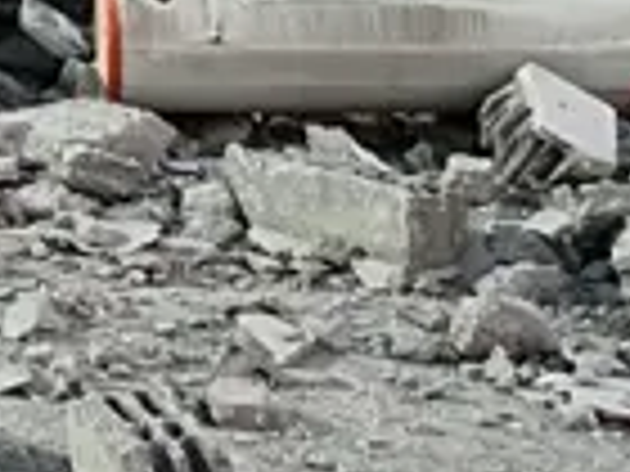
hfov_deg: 10.8
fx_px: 2985
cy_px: -355
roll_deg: +0.6
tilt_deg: +1.8
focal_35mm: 164
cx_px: -720
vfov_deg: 8.7
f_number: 1.5
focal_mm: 5.7
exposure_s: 1/33
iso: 640
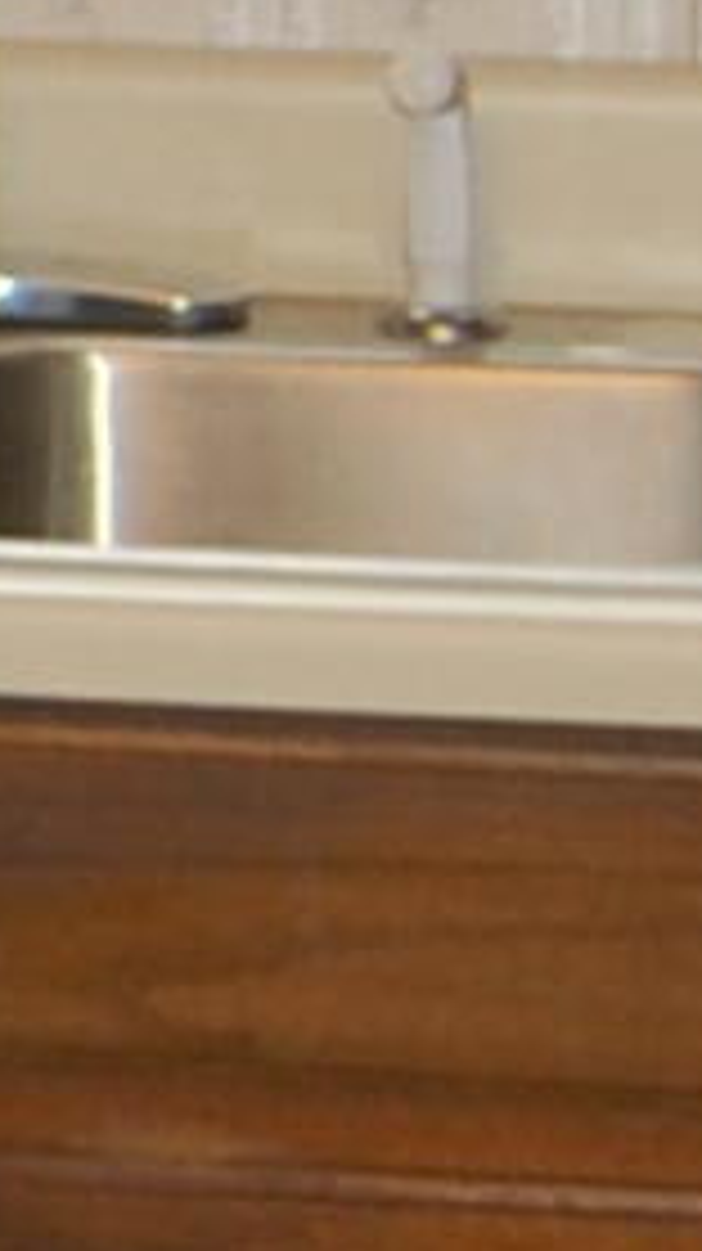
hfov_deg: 3.6
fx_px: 10111
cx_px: -2920
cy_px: -72
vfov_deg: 7.0
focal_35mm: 305
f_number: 3.5
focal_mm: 18
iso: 400
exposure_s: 1/60
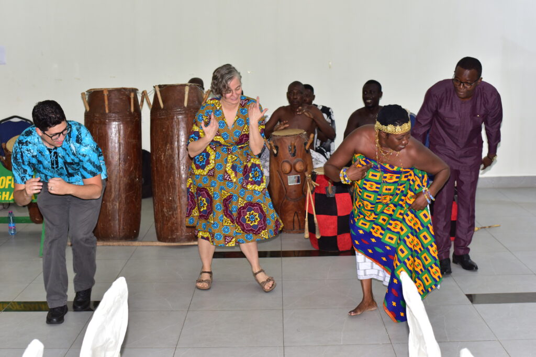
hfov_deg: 39.6
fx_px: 744
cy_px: 178
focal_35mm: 50
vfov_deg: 27.0
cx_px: 268
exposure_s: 1/60
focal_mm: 50
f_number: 5.6
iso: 1250
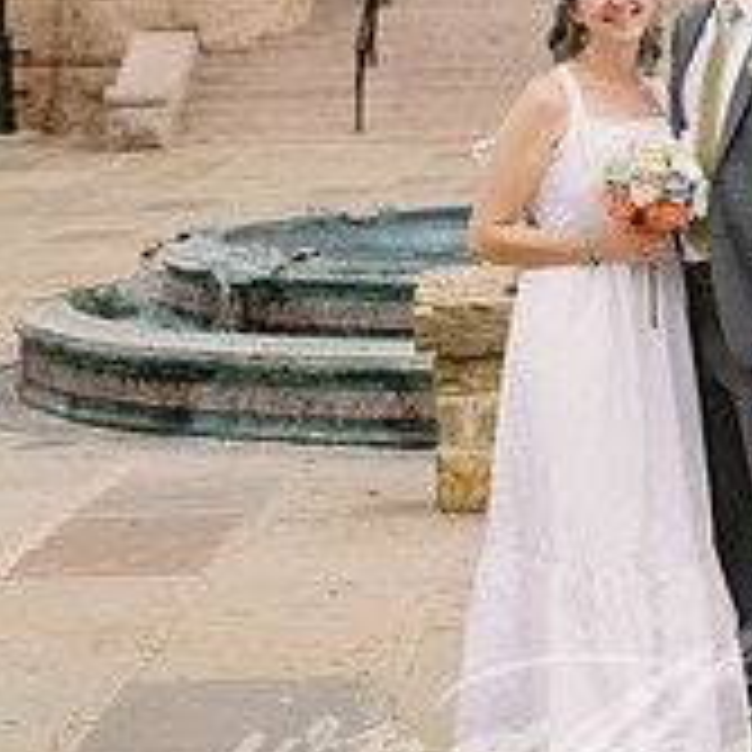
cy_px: -81
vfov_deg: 13.6
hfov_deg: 13.7
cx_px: 666
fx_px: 3097
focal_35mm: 126
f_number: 3.2
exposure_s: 1/2000
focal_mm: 55
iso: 200
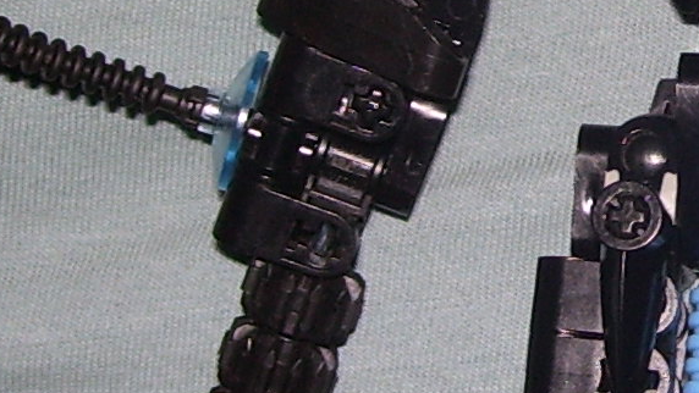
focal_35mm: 158
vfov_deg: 7.7
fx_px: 2929
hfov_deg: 13.3
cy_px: 74
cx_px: 785
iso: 80
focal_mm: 6
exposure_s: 1/60
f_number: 2.7
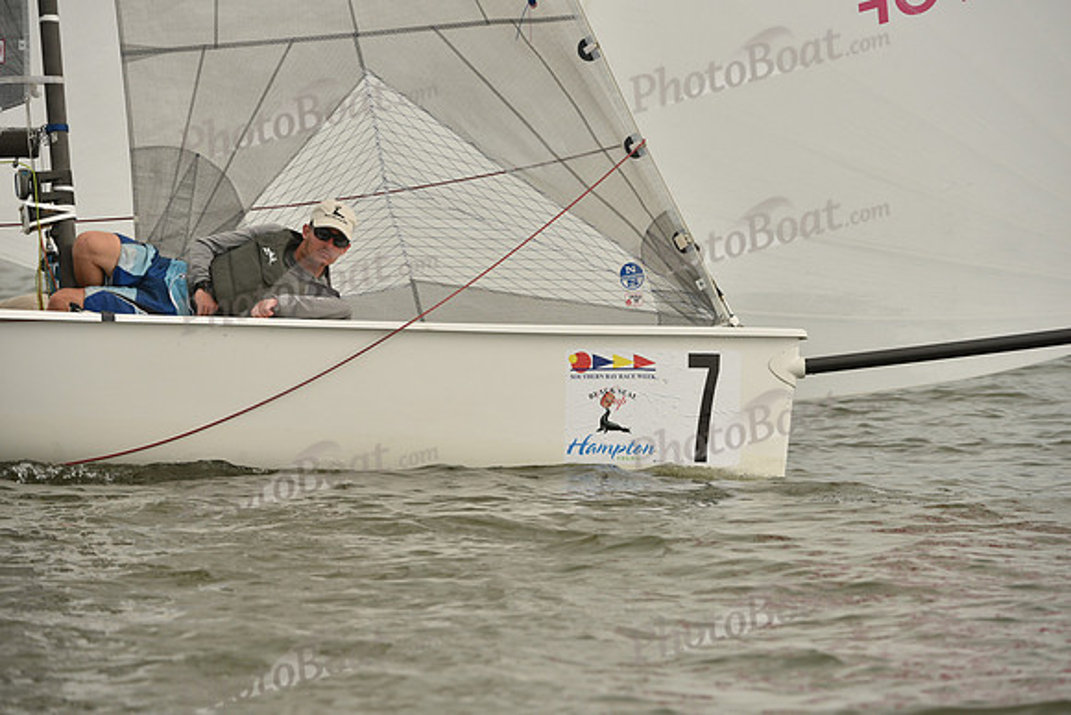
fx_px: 9819
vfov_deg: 4.2
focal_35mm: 330
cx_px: 536
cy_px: 358
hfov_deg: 6.2
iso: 400
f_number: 7.1
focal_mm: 330
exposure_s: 1/1000
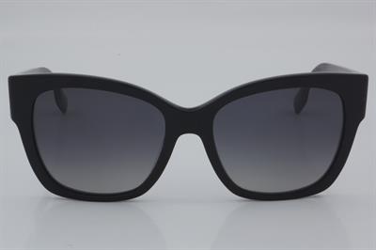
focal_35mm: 82
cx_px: 188
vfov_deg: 16.5
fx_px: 861
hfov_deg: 24.6
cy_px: 125
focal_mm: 55
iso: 100
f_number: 32
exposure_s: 1/4
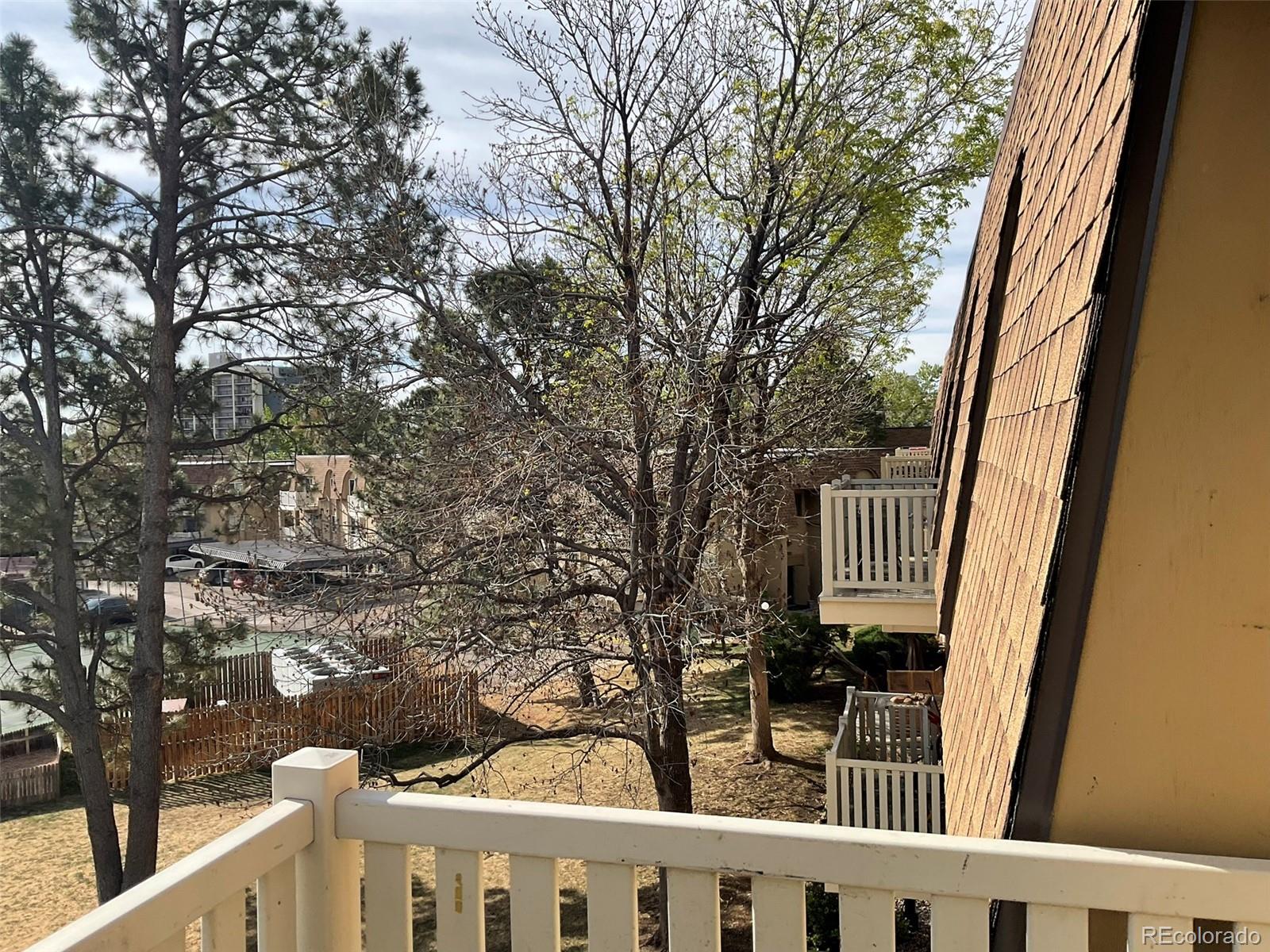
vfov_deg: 48.2
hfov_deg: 61.7
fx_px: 1064
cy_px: 476
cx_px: 635
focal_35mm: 29
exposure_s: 1/1451
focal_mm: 3
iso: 16
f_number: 1.8
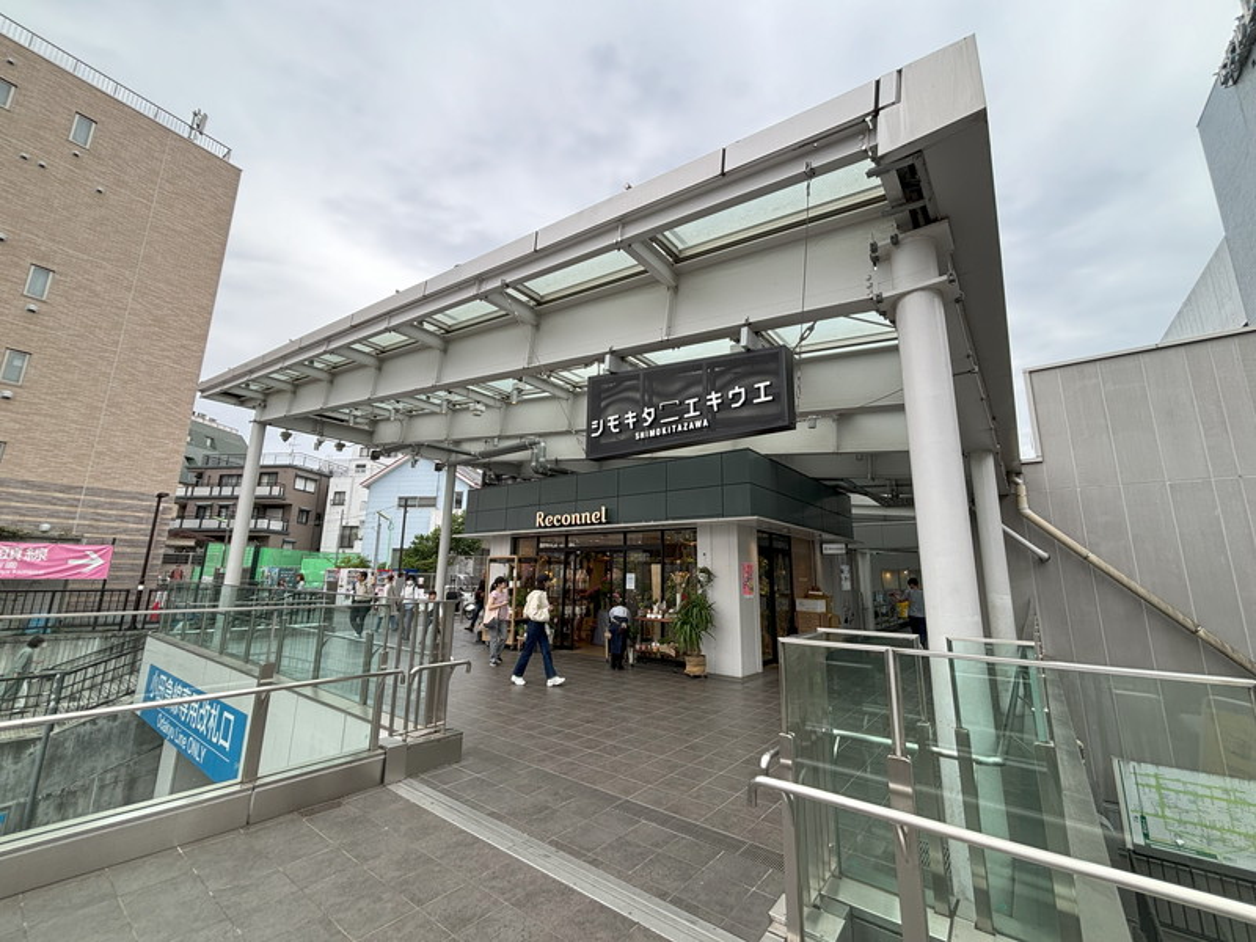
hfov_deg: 106.2
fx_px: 472
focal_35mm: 13
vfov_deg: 89.9
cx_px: 628
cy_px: 471
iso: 25
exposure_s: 1/188
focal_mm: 1.54
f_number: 2.4
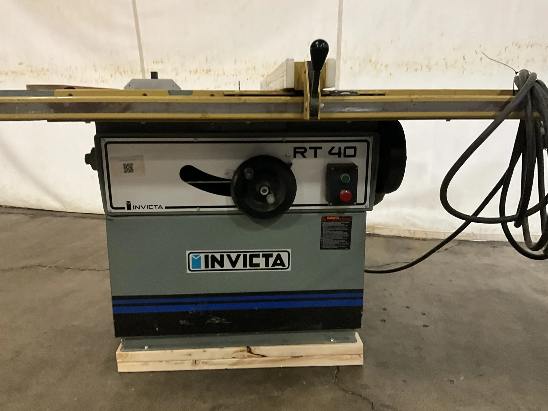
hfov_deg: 61.7
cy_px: 206
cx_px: 274
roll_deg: -1.4
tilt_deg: -13.2
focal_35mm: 29
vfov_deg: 48.2
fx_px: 459
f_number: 1.8
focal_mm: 3
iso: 320
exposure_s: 1/51
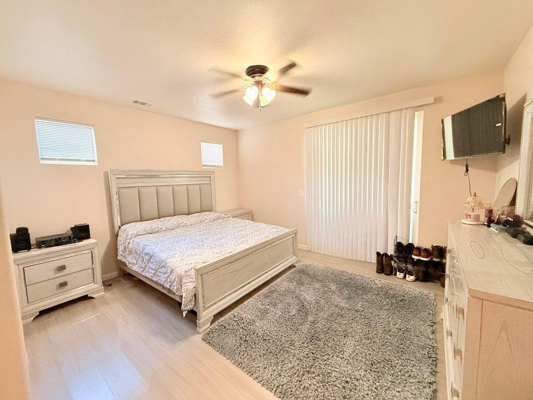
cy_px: 200
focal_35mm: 14
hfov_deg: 102.1
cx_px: 266
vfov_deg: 85.7
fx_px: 216
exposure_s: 1/60
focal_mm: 2.22
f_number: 2.2
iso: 500
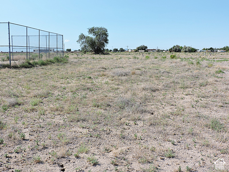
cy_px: 86
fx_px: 232
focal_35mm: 35
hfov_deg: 52.6
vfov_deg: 40.7
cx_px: 114
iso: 100
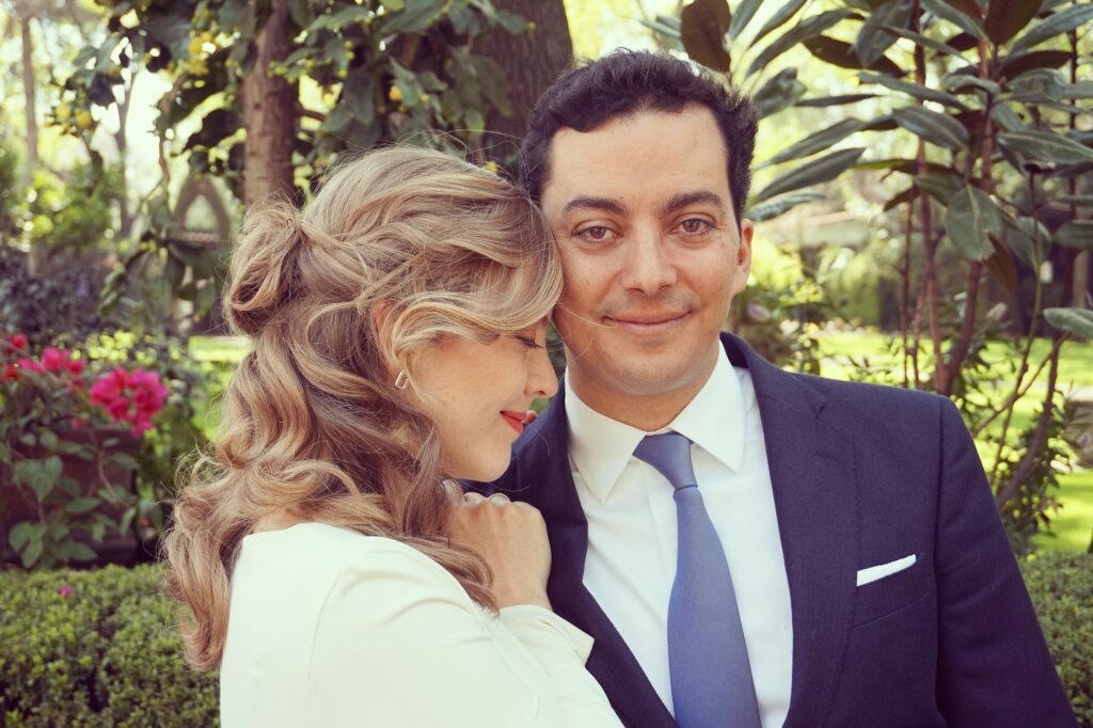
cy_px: 364
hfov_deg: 42.3
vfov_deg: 28.9
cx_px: 546
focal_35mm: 46
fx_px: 1411
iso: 320
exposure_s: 1/160
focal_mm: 31
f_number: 5
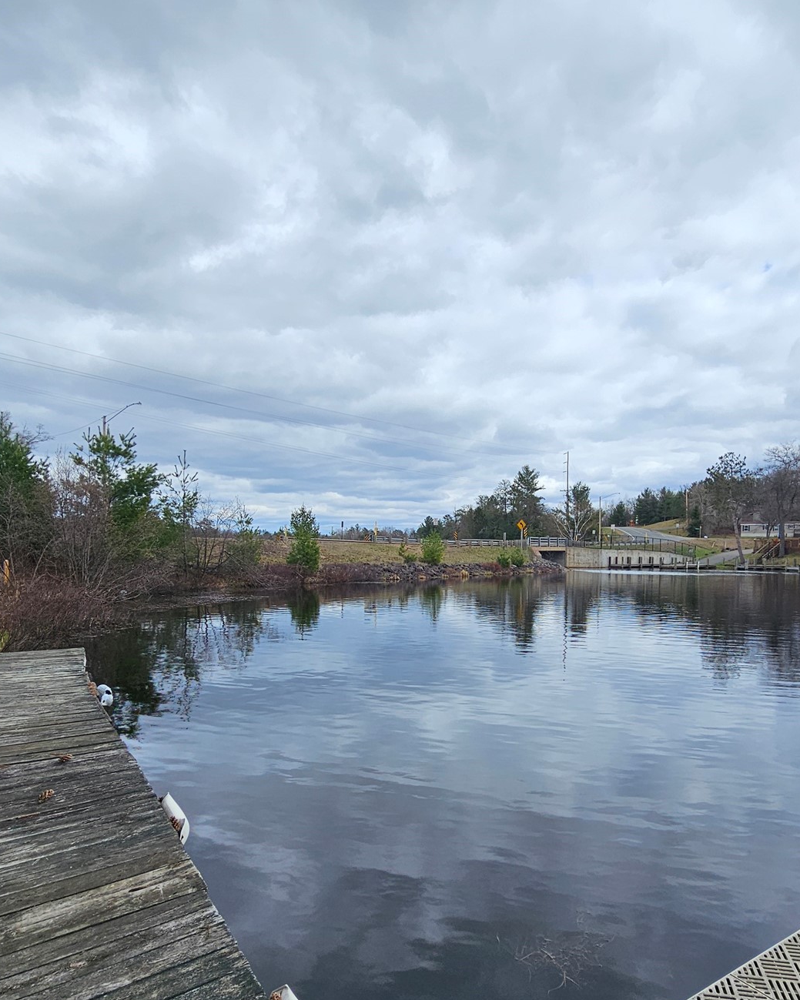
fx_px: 592
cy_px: 577
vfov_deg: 79.8
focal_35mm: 20
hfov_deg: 67.8
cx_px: 457
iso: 50
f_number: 2.2
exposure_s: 1/2715
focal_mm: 2.2
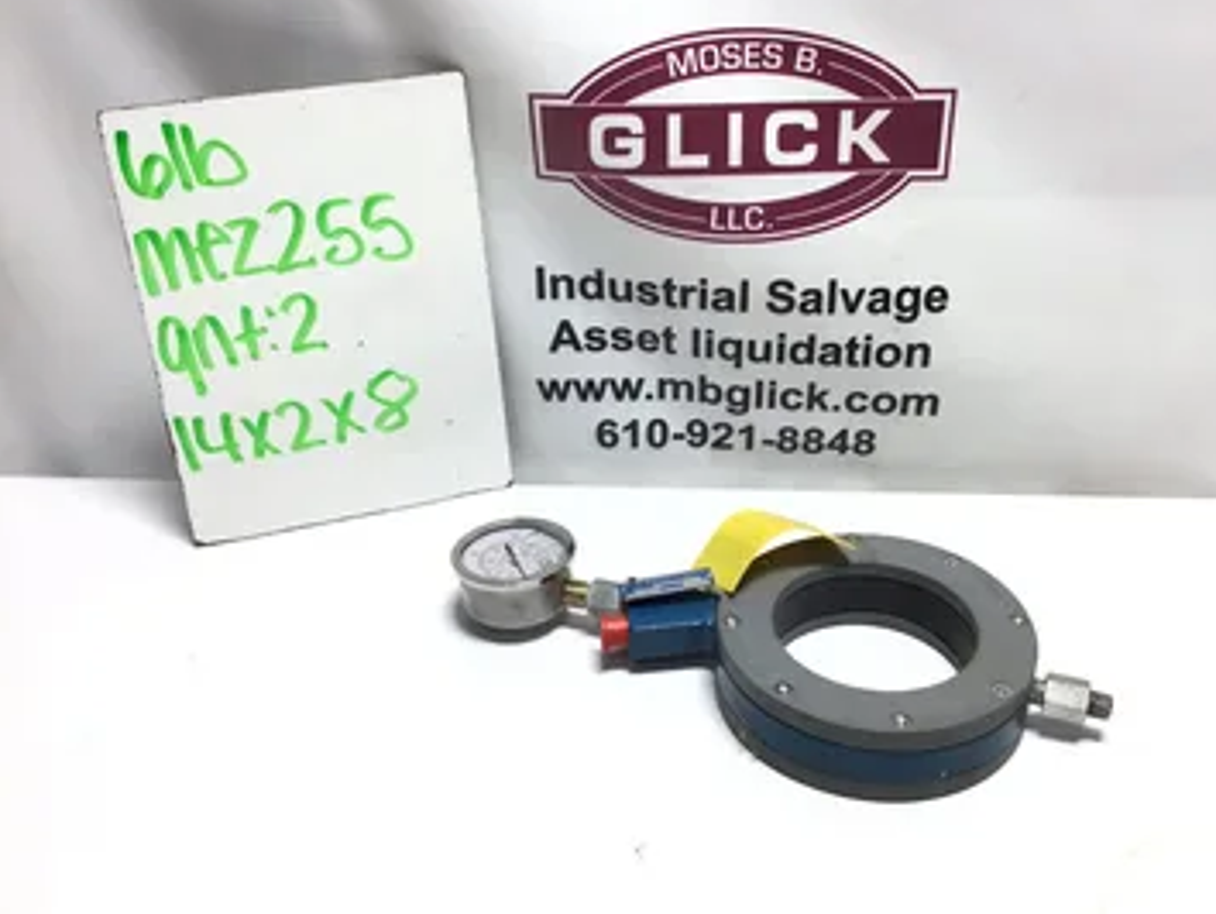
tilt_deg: -29.5
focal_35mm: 35
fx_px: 1230
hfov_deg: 52.5
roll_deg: +0.3
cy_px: 433
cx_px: 684
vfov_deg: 40.7
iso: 25
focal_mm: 3.3
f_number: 2.4
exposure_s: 1/115
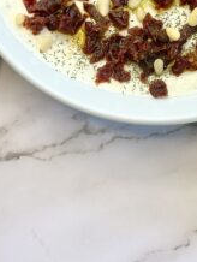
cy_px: 46
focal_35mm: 110
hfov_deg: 13.4
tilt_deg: -81.2
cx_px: 181
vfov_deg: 17.7
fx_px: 833
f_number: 1.78
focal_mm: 6.86
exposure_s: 1/180
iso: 80
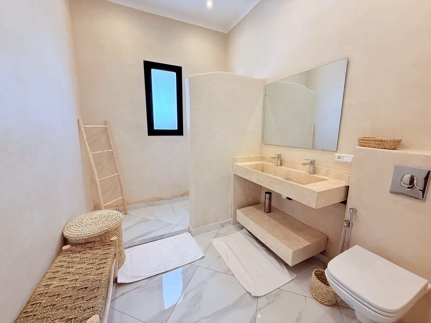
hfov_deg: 102.1
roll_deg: -1.7
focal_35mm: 14
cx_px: 216
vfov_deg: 85.7
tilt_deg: -10.2
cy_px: 162
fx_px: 174
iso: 200
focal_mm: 2.22
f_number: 2.2
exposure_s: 1/100
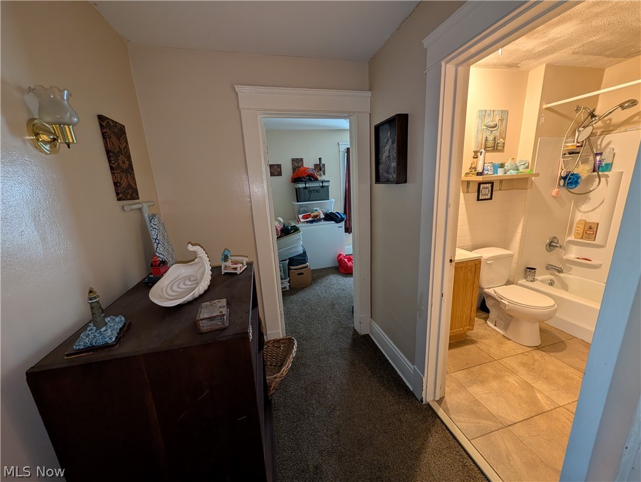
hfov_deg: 110.5
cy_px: 241
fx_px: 222
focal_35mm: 12
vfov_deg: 94.6
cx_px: 320
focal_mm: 2.02
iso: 110
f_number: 1.7
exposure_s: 1/40
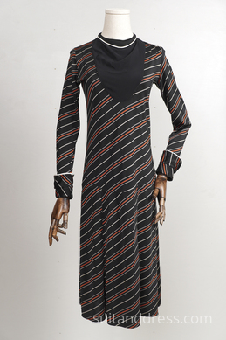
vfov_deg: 41.1
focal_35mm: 48
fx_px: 452
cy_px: 170
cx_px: 113
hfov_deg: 28.1
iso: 200
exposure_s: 1/10
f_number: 6.3
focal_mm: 32
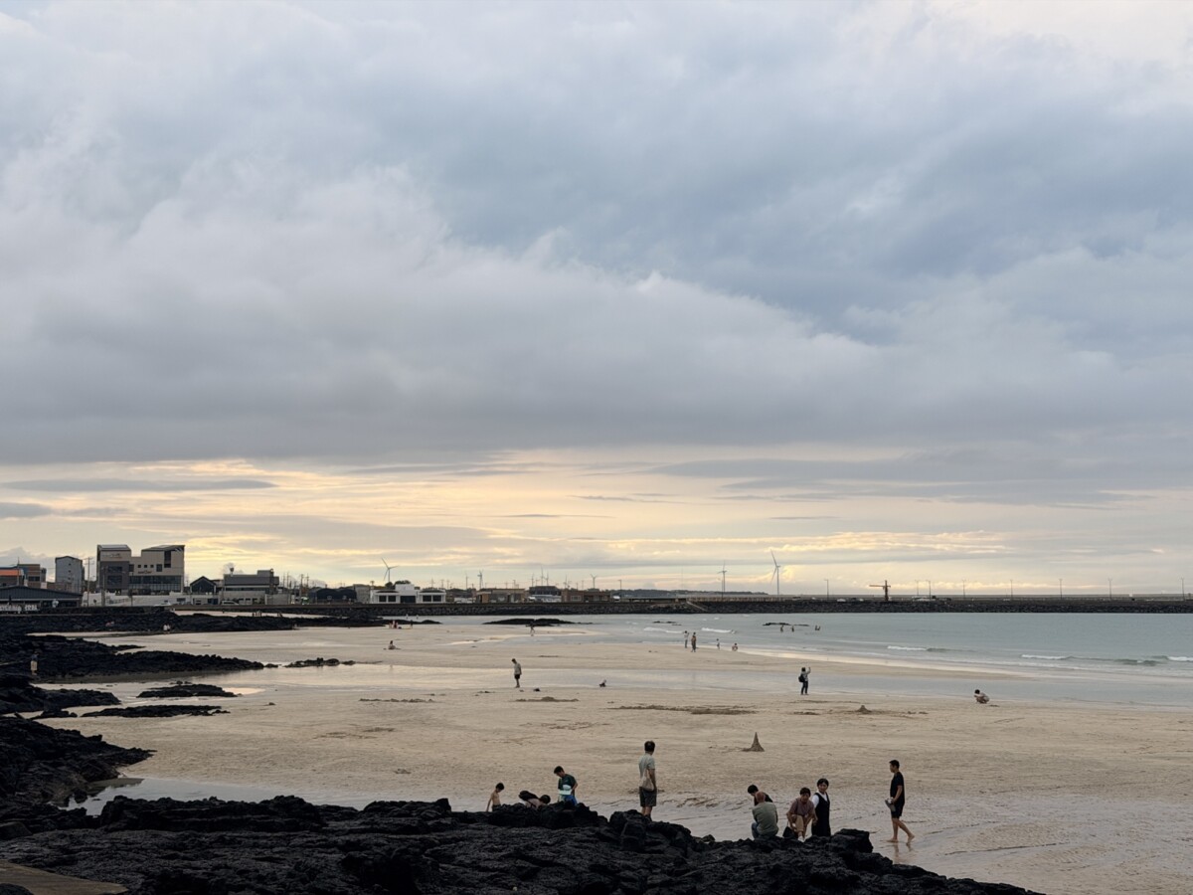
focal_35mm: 48
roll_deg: -0.1
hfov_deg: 39.7
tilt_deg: +4.2
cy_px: 448
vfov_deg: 30.3
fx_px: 1654
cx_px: 596
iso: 64
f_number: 1.78
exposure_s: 1/1513
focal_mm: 6.76
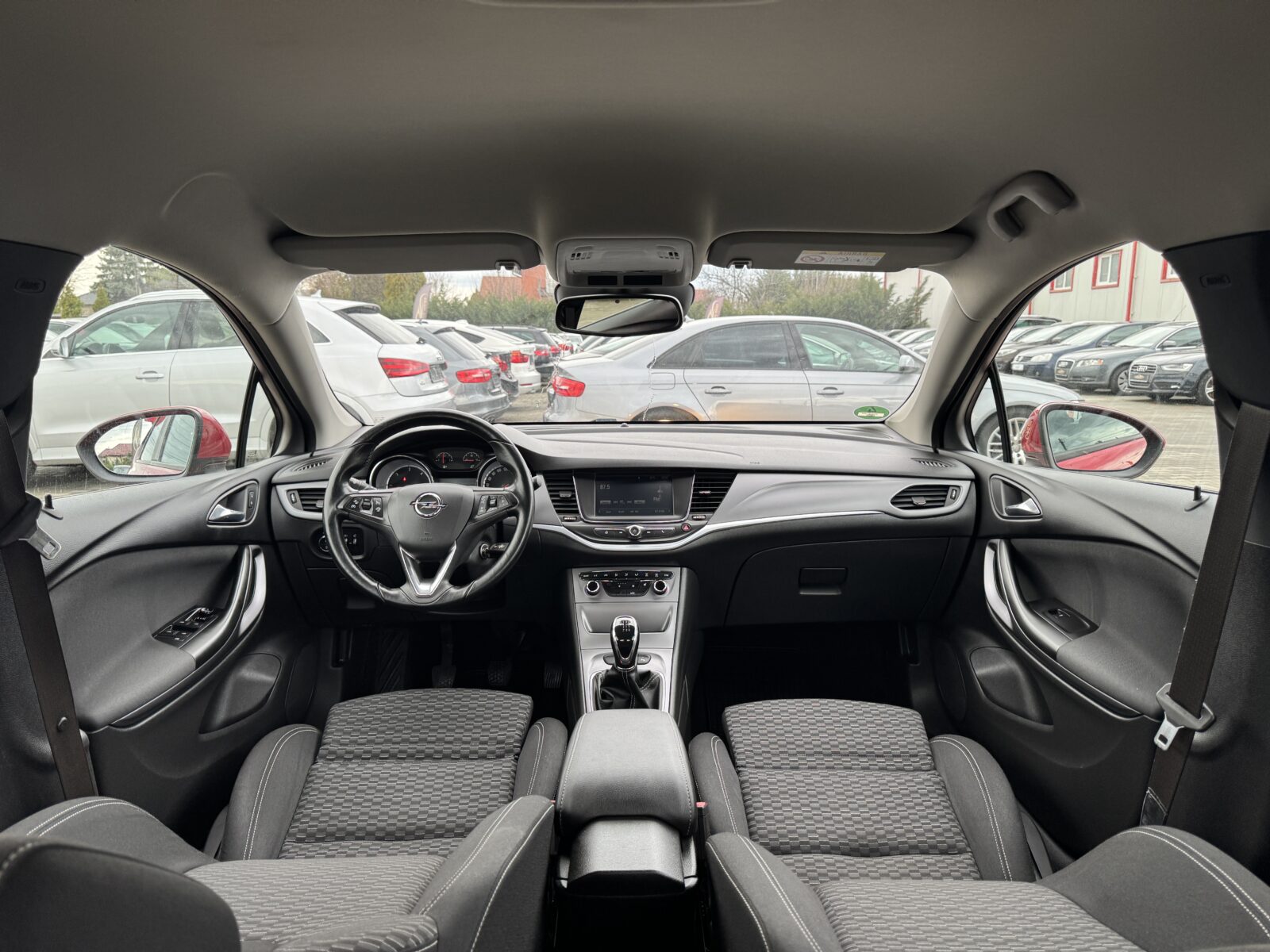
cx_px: 635
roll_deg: -0.3
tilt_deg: -9.2
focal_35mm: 24
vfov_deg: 56.8
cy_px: 476
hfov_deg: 71.6
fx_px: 881
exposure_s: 1/50
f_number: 1.78
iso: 125
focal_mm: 6.76
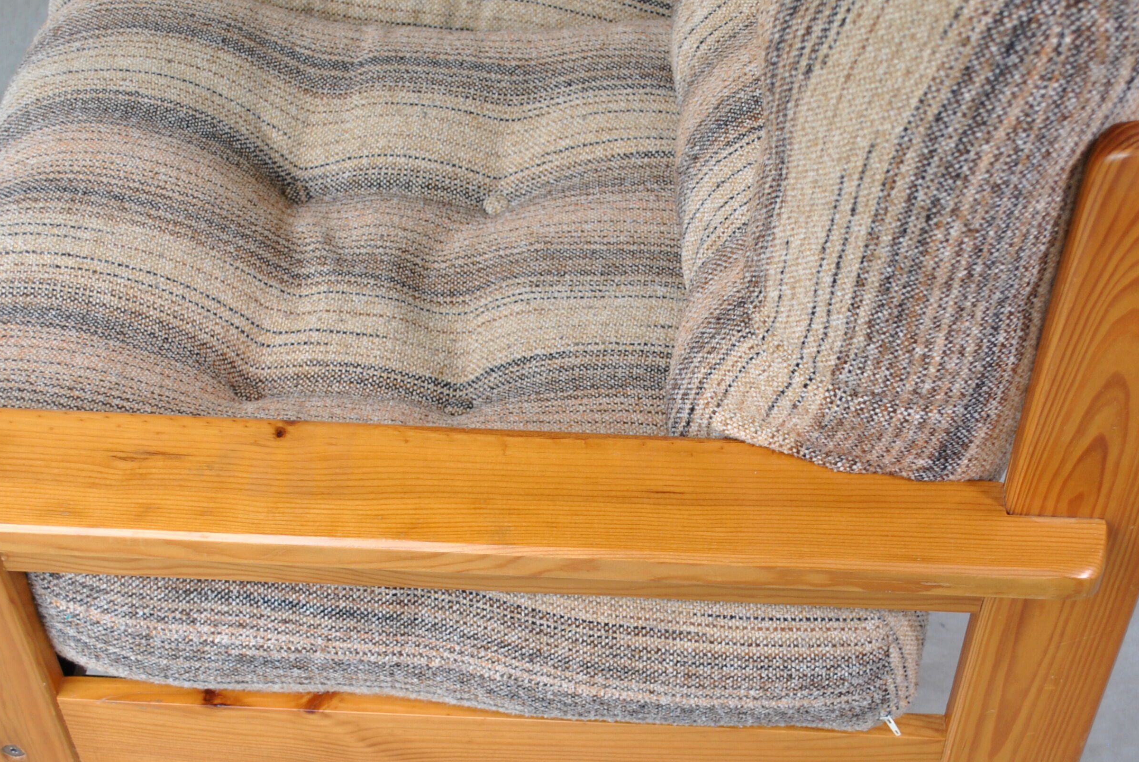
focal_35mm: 58
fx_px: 1837
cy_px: 493
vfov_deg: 23.4
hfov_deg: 34.4
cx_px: 608
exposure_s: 1/40
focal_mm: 24
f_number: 4.5
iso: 200
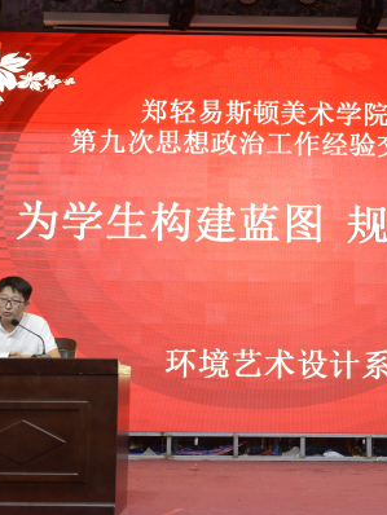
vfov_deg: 28.1
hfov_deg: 21.3
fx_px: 1027
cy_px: 259
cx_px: 234
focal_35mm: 69
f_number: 4
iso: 1600
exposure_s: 1/250
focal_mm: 44
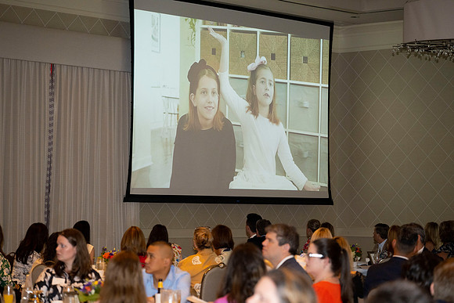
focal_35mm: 104
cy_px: 152
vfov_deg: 13.2
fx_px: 1312
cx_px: 227
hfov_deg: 19.6
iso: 2500
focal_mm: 104
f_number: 4
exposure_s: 1/200
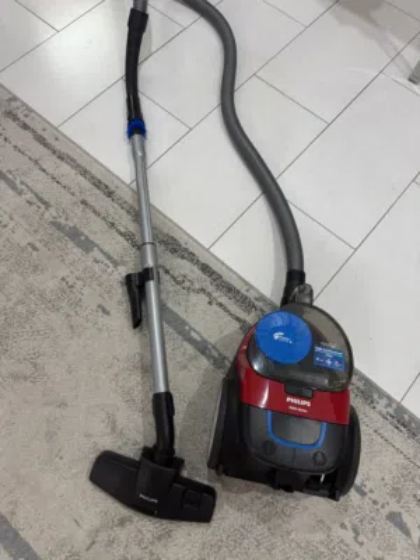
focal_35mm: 24
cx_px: 210
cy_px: 280
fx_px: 388
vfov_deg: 71.6
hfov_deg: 56.8
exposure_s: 1/50
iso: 125
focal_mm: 6.76
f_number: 1.78
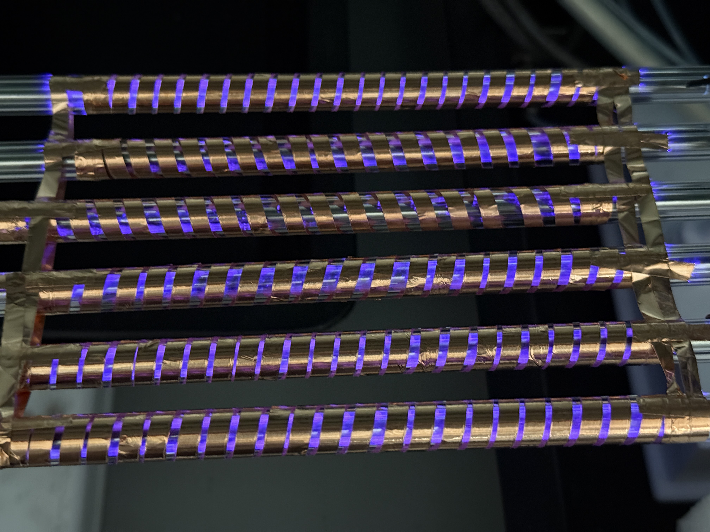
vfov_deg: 30.3
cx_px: 355
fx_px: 985
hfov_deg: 39.7
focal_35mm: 48
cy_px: 266
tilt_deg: -59.9
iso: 1000
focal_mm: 6.76
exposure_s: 1/18
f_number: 1.78
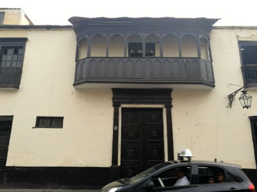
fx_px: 200
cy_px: 96
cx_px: 128
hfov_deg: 65.3
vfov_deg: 51.4
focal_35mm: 27
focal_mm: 4.5
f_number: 2.2
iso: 50
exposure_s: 1/346
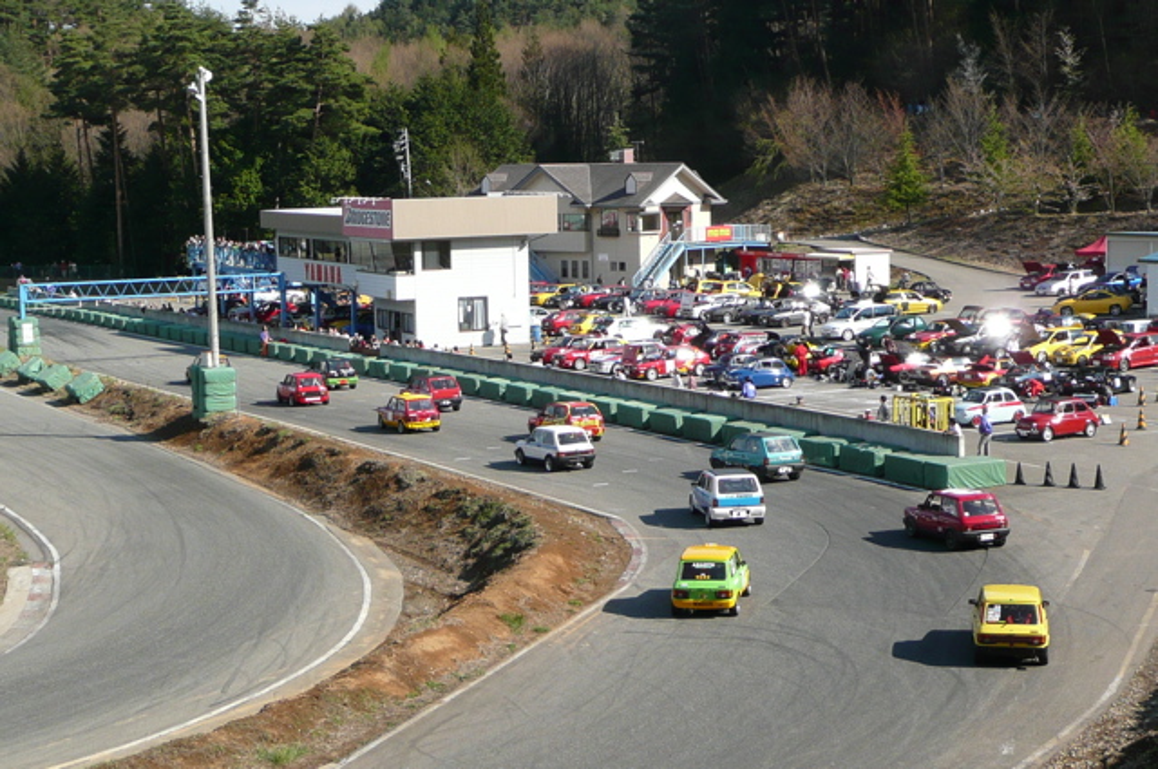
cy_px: 384
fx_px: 2281
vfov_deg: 19.1
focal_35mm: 71
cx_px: 579
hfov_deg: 28.5
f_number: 4.2
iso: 100
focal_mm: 7.8
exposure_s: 1/400
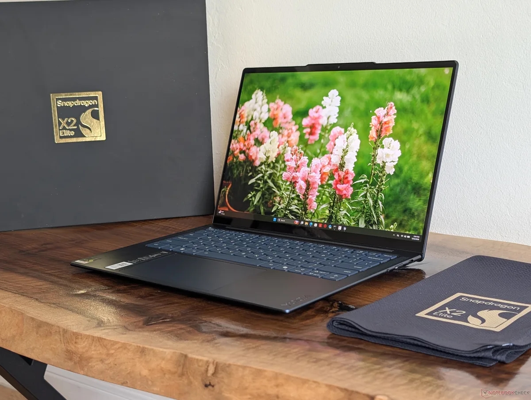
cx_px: 266
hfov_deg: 38.9
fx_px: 753
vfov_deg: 29.8
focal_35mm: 49
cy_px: 200
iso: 34
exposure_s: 1/23.8
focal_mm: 6.9
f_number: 1.68
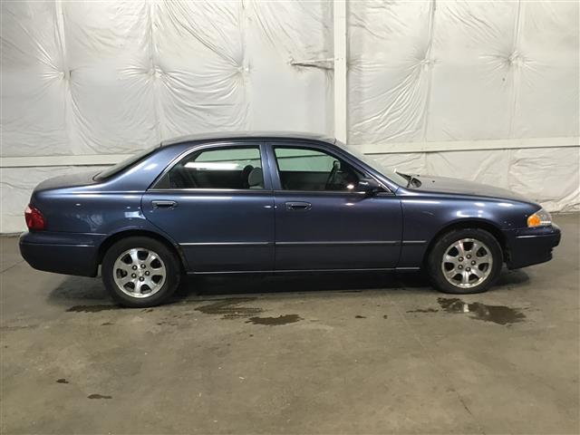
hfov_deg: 58.4
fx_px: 519
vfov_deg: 45.4
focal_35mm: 31
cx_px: 290
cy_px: 218
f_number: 2.4
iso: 80
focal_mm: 3.3
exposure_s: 1/30
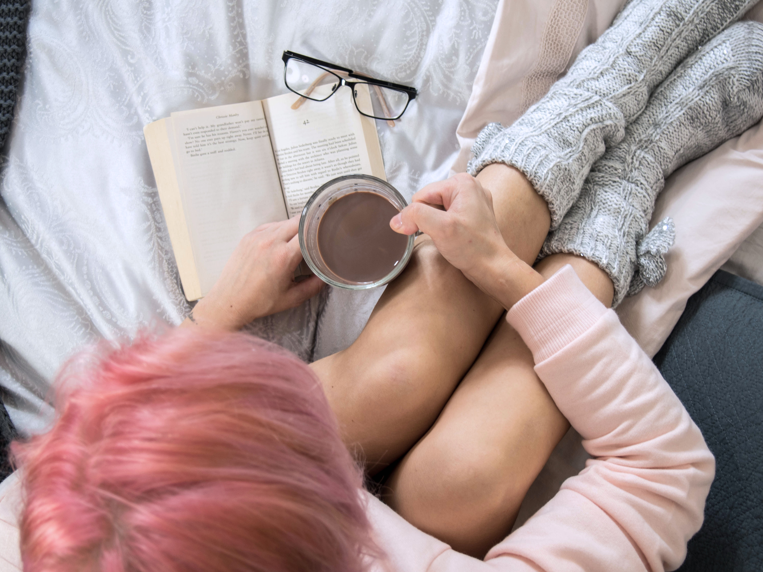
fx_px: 1102
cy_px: 286
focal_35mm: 50
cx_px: 382
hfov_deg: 38.2
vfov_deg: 29.1
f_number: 4.5
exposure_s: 1/10
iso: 100
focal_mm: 25
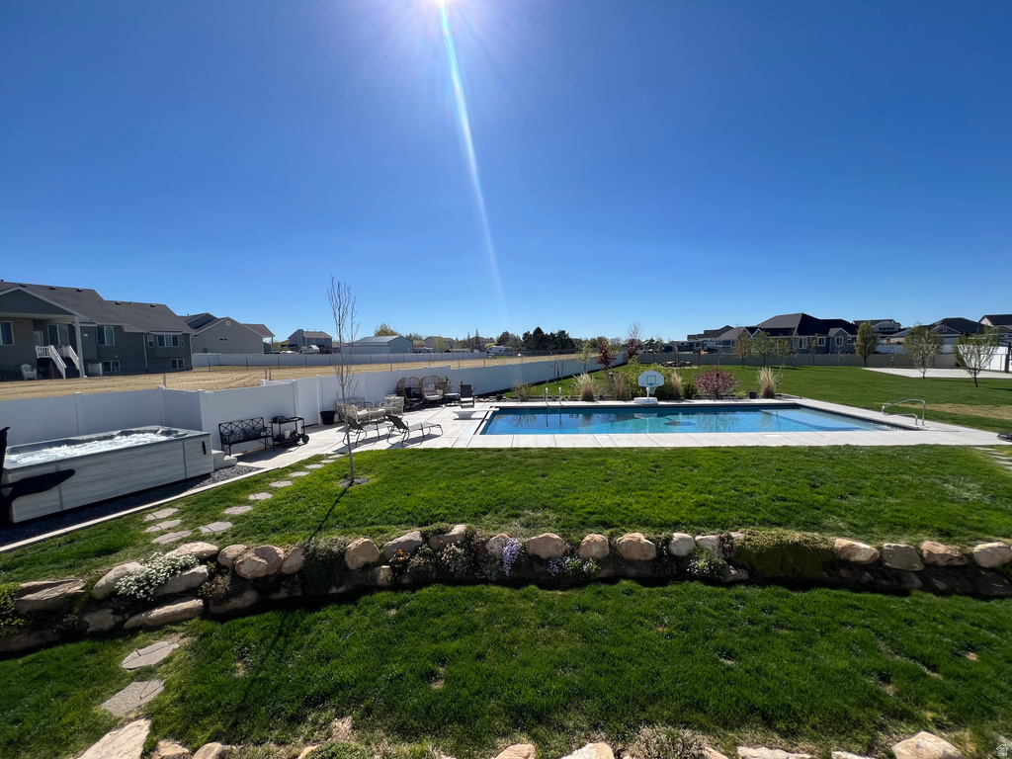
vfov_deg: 89.9
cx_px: 506
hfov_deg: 106.2
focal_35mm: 13
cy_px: 380
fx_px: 380
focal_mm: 1.57
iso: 32
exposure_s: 1/3125
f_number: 1.8
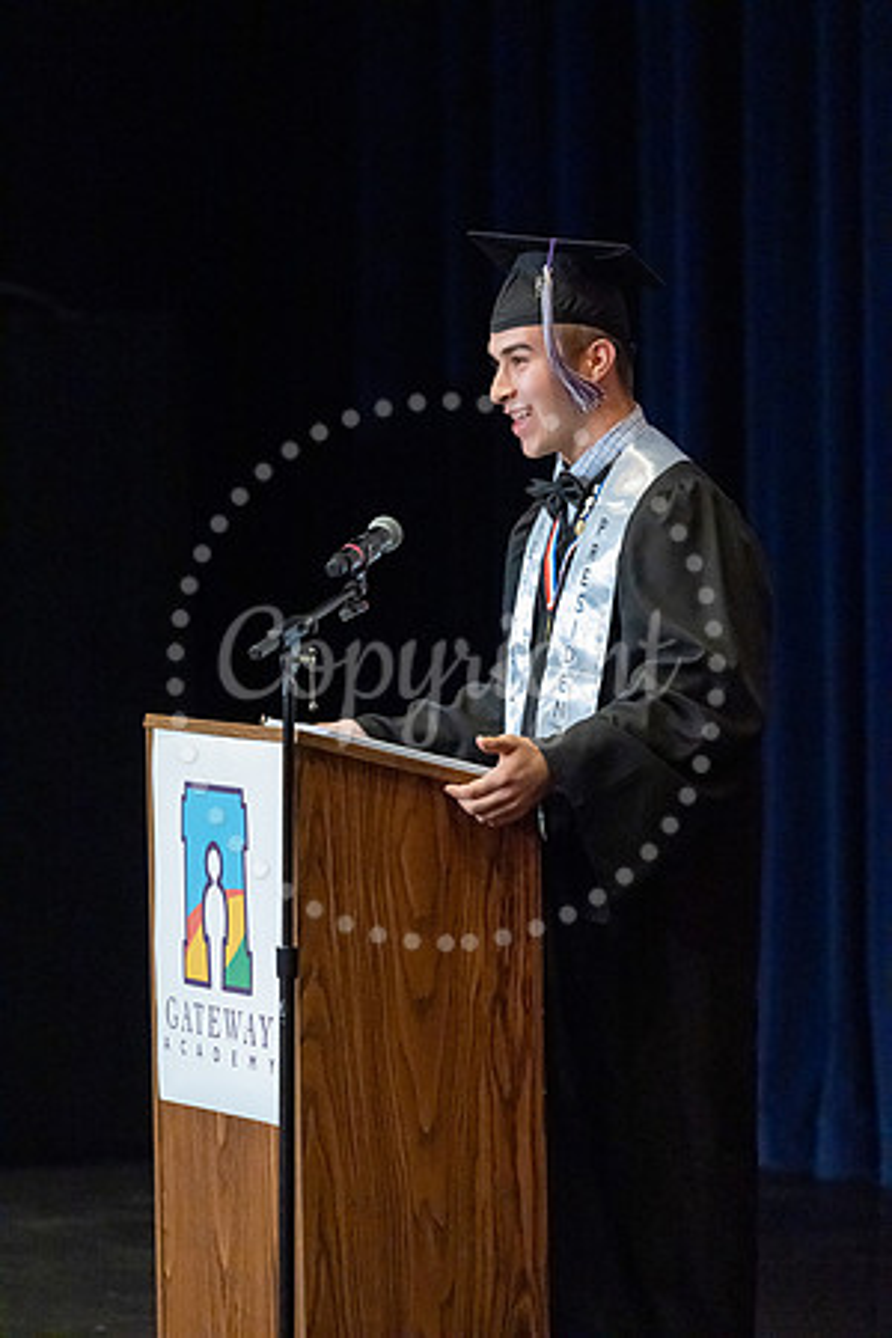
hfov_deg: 6.9
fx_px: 7433
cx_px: 446
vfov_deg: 10.3
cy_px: 669
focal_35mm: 200
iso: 20000
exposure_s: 1/1000
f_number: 4
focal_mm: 200
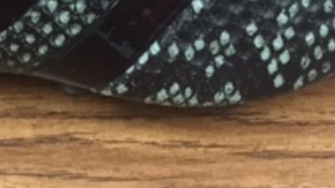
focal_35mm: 98
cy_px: -172
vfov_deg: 11.3
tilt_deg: -46.8
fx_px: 871
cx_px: -15
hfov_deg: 20.9
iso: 250
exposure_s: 1/30
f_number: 2.2
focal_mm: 4.15
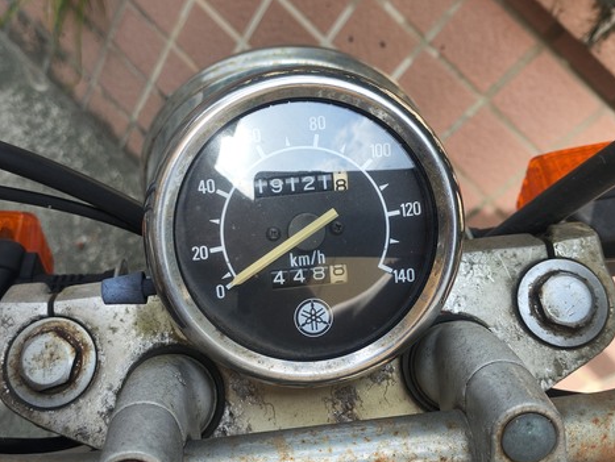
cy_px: 240
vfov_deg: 38.7
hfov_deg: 50.1
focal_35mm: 37
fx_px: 658
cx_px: 283
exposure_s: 1/640
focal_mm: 4.68
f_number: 1.8
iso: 50
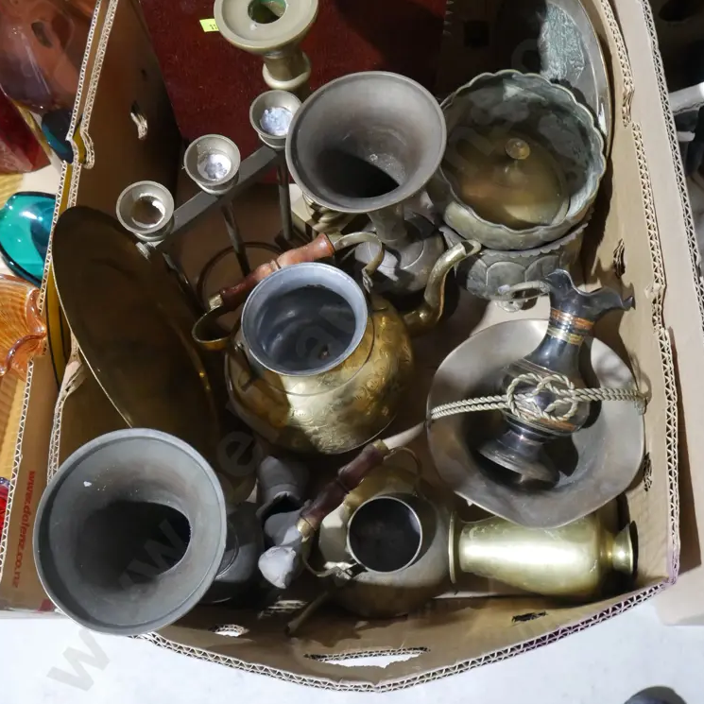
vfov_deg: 48.3
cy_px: 302
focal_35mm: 34
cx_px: 352
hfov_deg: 48.5
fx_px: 782
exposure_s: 1/60
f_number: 5.6
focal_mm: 14
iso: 2500
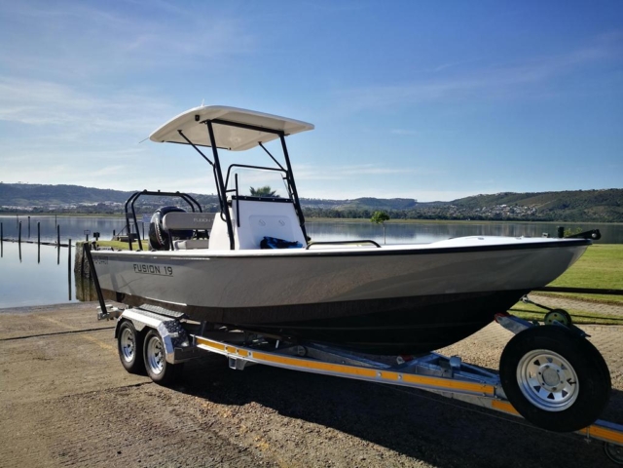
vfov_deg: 51.4
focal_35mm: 27
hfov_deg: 65.3
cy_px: 234
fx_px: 486
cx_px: 312
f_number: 2.2
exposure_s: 1/892
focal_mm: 4.5
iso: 50
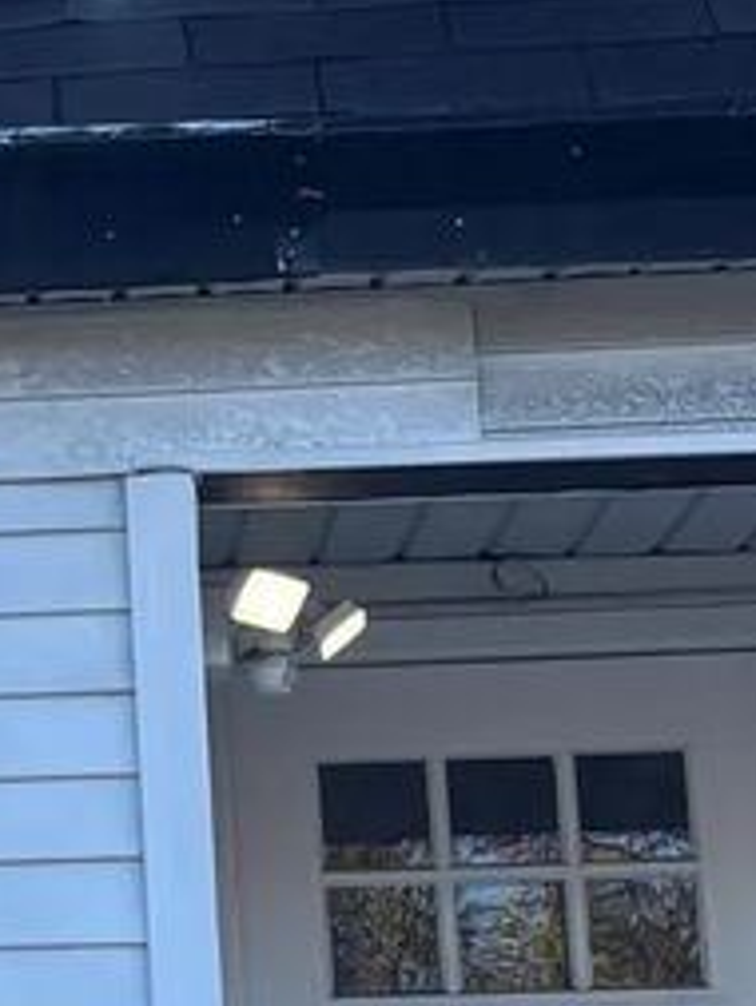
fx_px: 4073
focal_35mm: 140
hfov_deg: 10.1
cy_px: 543
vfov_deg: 14.1
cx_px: -489
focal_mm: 5.96
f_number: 1.6
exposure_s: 1/943
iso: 50
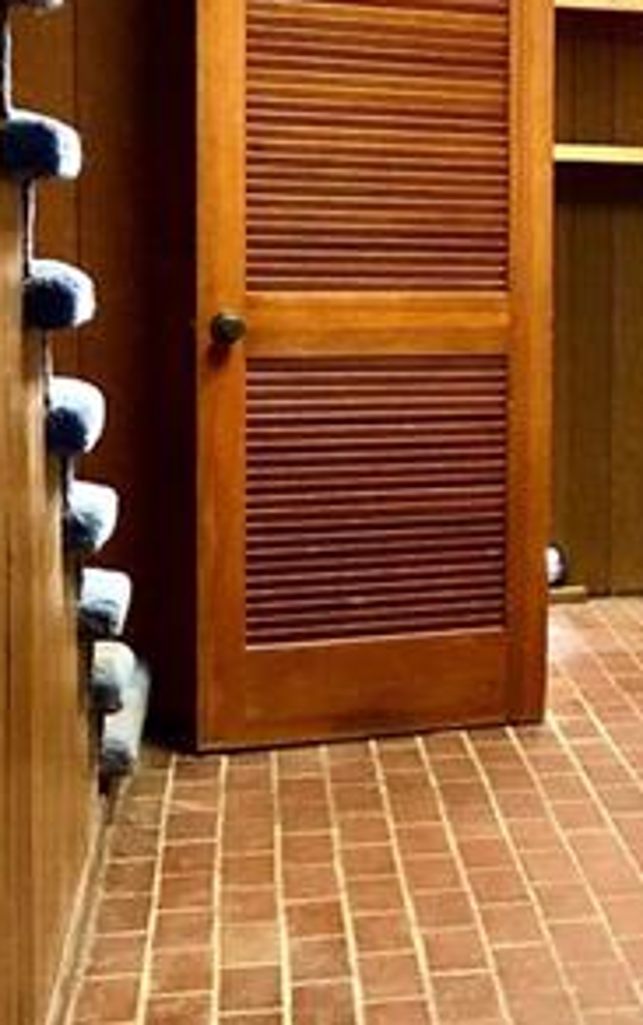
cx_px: 892
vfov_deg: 26.4
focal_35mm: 78
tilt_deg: -4.4
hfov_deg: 15.7
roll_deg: +0.0
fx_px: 2183
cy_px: 428
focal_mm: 3.99
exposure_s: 1/15
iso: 100
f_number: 1.8
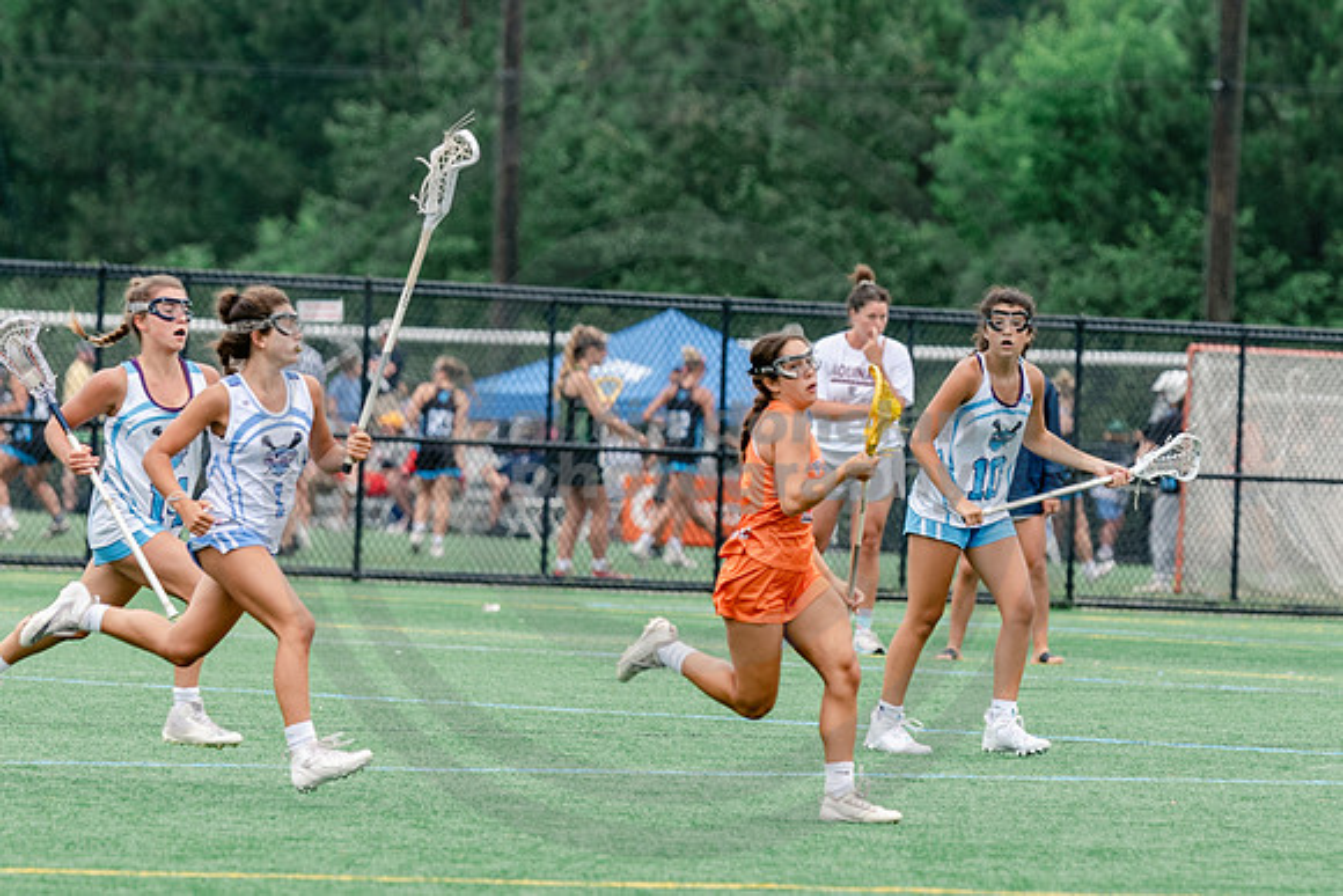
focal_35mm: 523
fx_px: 19503
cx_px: 941
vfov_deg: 2.6
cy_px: 452
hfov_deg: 3.9
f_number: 3.5
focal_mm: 200
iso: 250
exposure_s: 1/800
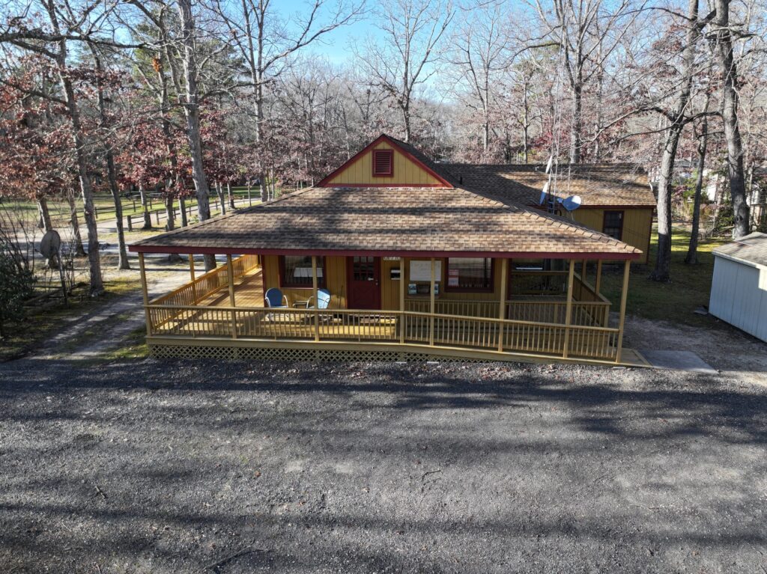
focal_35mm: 24
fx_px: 532
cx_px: 384
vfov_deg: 56.8
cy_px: 287
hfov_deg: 71.6
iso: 180
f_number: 2.8
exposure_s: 1/40
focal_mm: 12.29
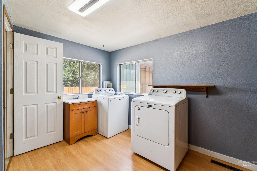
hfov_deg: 97.8
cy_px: 86
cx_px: 128
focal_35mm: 16
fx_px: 112
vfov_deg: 74.8
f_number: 13
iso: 400
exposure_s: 1/25
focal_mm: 15.7
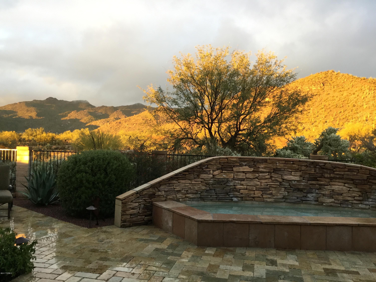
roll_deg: -1.7
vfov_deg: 45.4
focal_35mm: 31
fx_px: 337
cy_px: 141
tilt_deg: -0.3
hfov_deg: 58.4
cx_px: 188
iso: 32
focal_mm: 3.3
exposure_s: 1/40
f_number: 2.4
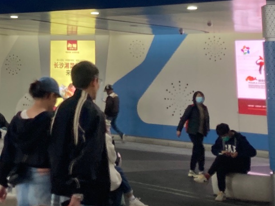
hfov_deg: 20.6
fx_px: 723
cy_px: -98
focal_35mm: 91
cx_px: -23
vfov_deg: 15.1
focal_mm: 3.99
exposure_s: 1/60
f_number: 1.8
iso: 64
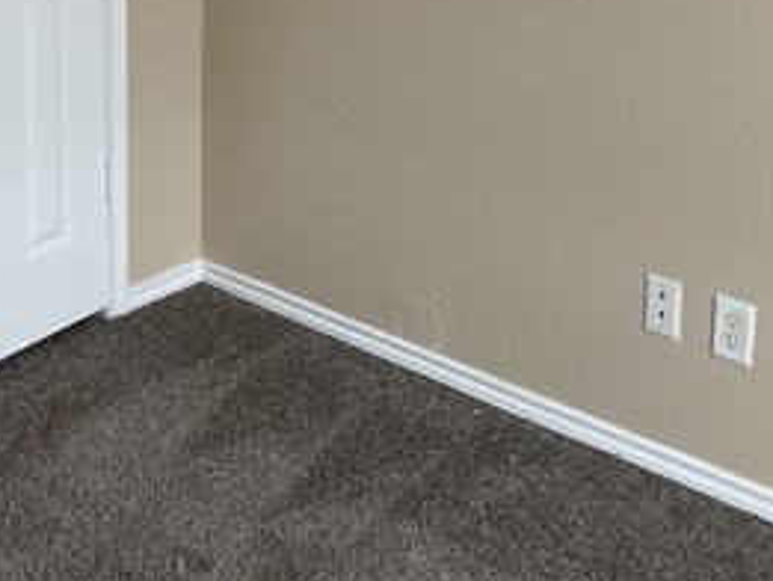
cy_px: -68
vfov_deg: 19.8
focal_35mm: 71
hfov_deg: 27.0
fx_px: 1586
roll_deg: -0.6
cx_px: 190
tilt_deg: -10.6
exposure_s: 1/119
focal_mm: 3
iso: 64
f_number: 1.8
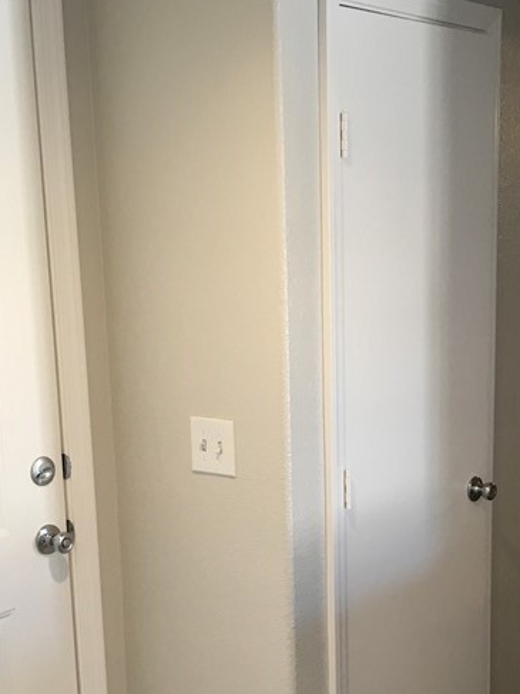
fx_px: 1222
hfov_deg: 23.5
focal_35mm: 61
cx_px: 440
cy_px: 504
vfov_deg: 31.2
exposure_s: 1/30
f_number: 2.2
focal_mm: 4.15
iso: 50
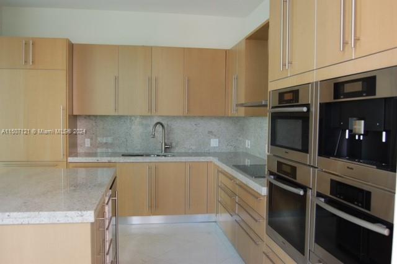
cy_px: 132
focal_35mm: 30
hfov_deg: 62.0
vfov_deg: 43.6
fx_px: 331
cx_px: 198
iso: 400
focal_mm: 20
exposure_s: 1/125
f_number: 5.6
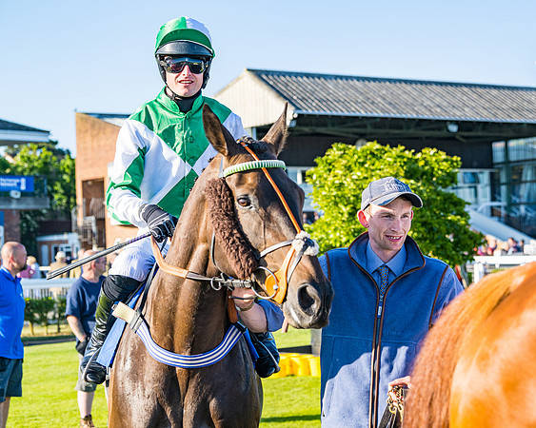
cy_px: 214
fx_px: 1251
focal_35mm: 79
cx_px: 322
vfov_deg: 19.4
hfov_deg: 24.1
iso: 200
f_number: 5
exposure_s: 1/1250
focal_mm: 70
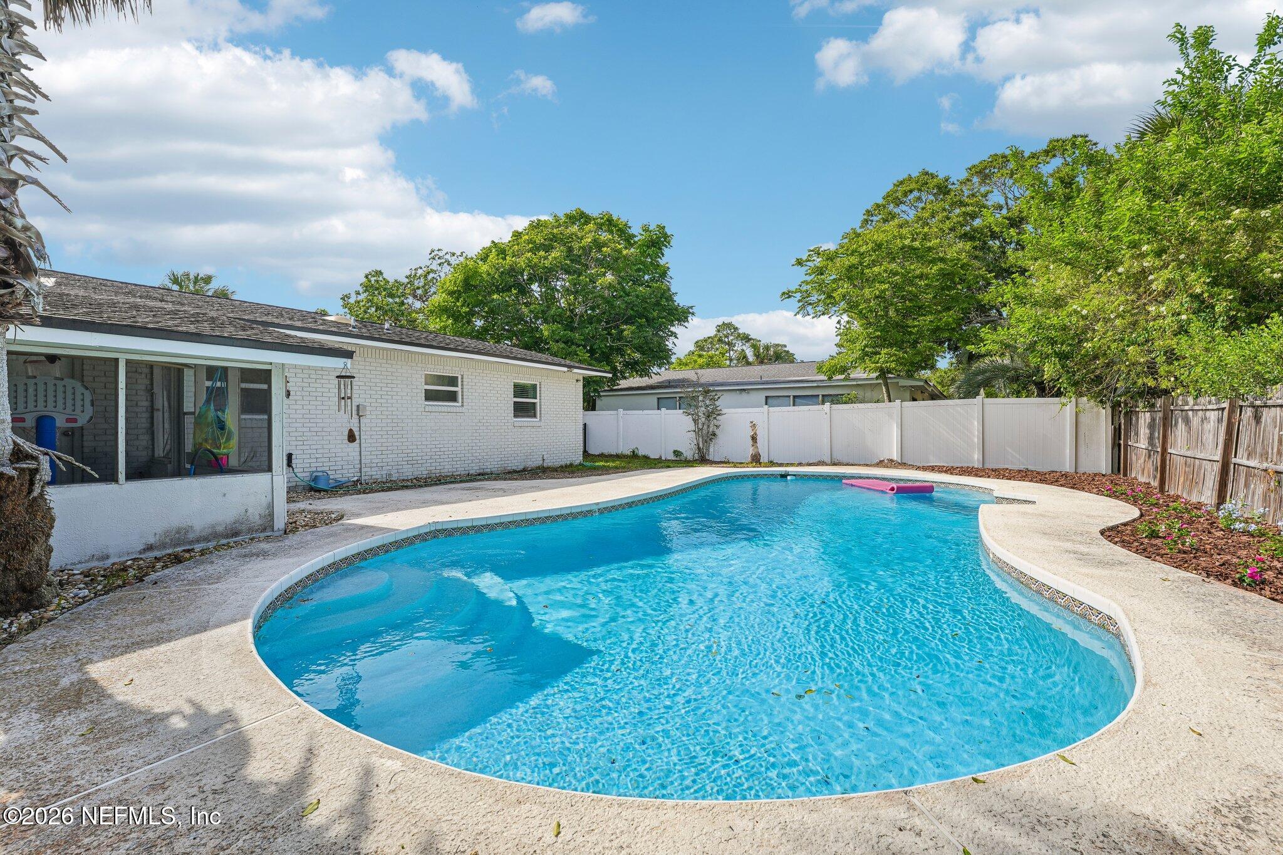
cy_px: 428
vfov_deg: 81.2
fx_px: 499
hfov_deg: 104.3
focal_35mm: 14
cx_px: 642
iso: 100
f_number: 11
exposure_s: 1/50
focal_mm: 14
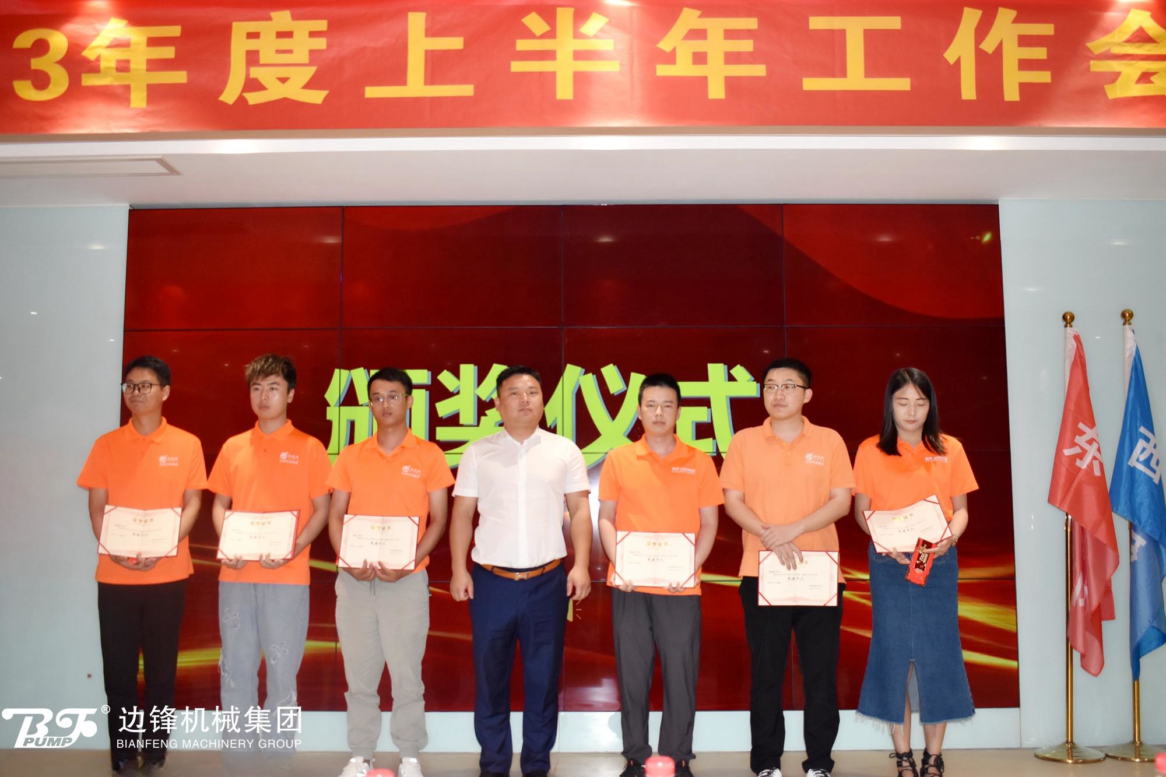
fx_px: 1117
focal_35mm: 34
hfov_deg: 55.1
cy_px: 388
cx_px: 583
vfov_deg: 38.4
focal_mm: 23
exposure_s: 1/60
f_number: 3.8
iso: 1000
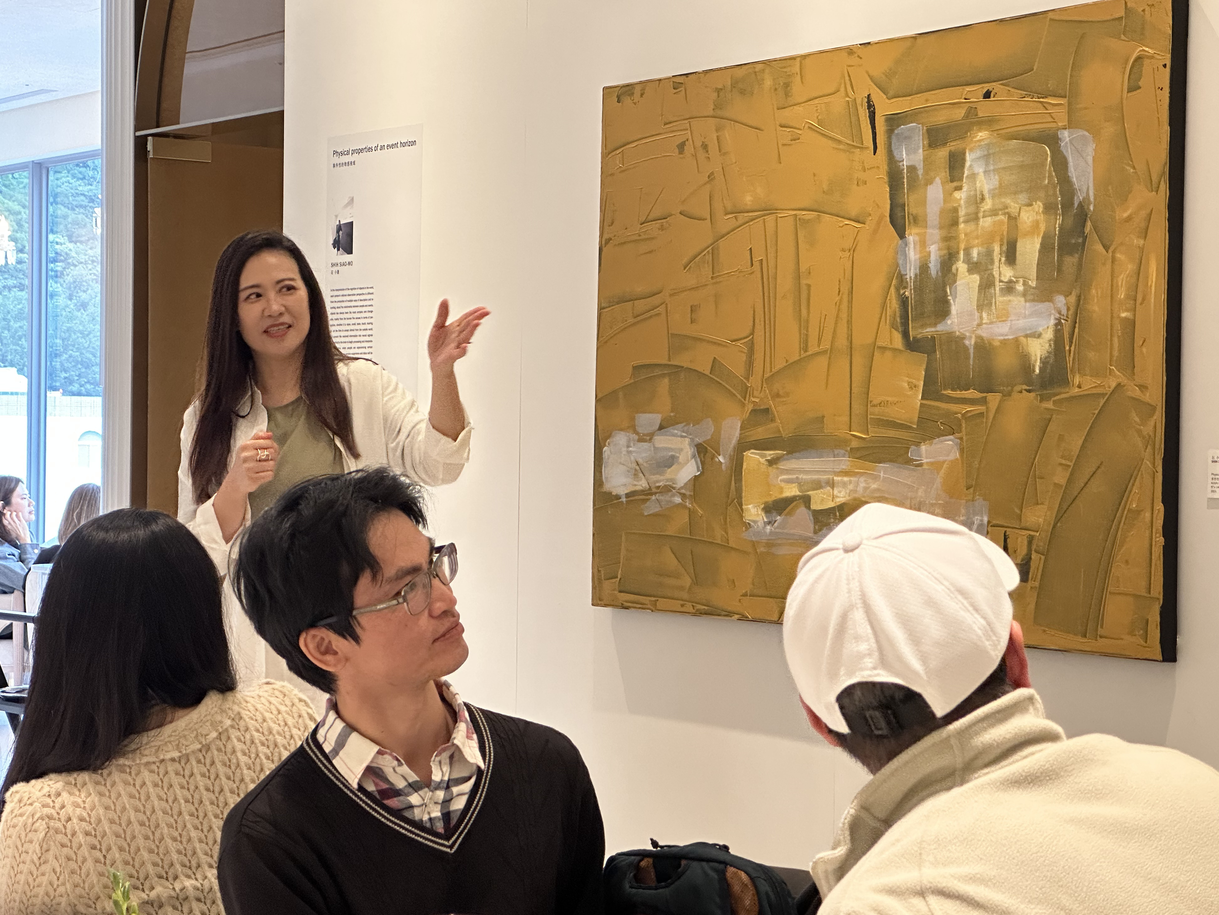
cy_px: 465
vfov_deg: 18.4
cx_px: 628
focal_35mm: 80
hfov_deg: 24.4
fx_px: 2817
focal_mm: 9
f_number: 2.8
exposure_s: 1/60
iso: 250
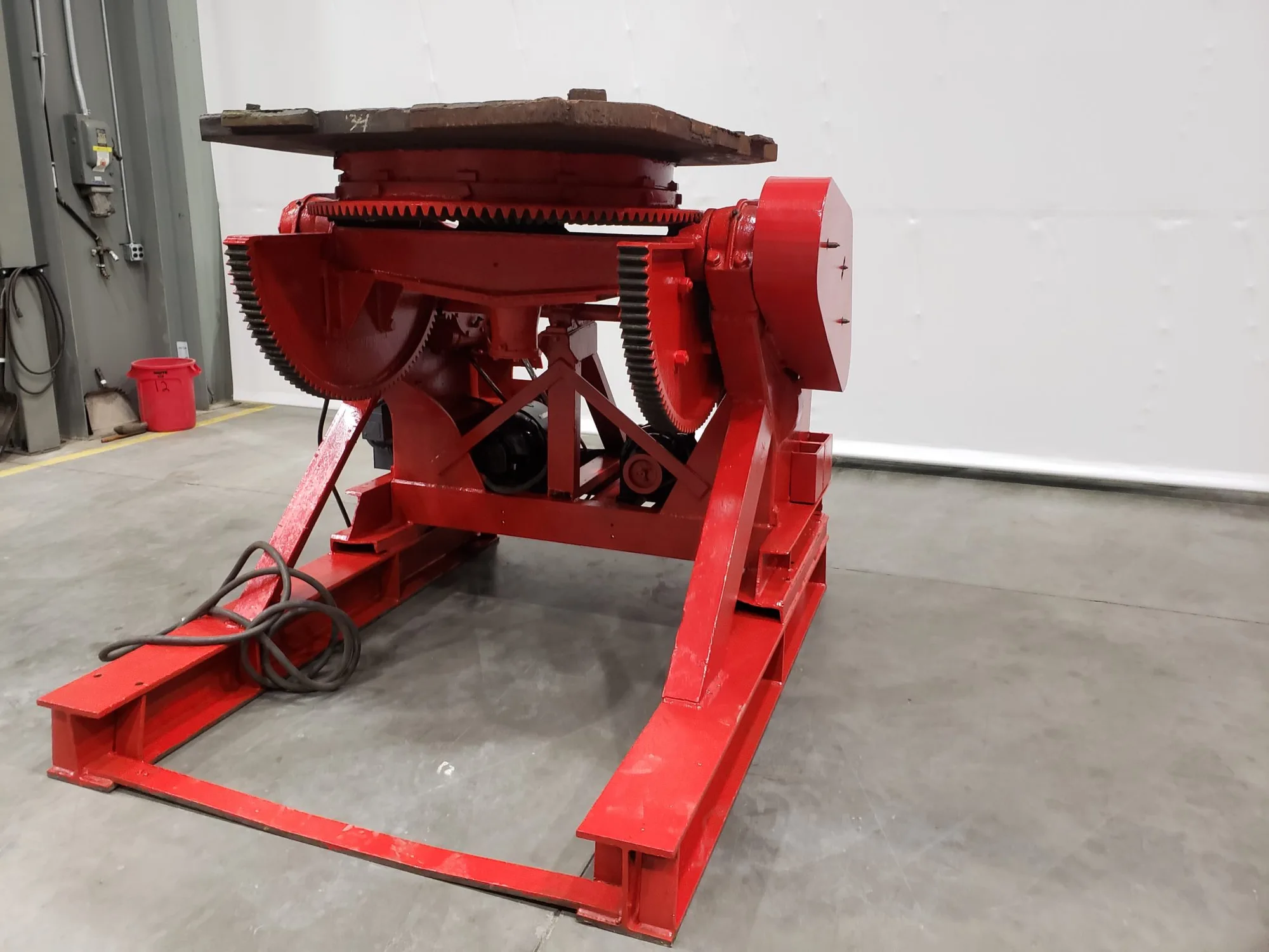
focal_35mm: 26
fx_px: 953
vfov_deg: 53.1
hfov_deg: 67.3
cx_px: 634
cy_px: 476
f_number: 2.4
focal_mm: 4.3
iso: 250
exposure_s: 1/15
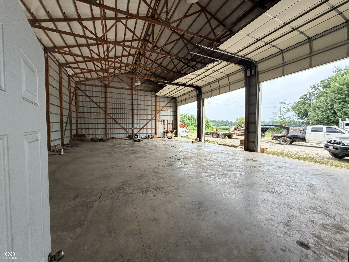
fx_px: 141
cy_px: 131
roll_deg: +0.5
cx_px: 174
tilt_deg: -2.1
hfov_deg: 102.1
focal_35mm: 14
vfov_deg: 85.7
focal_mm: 2.22
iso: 160
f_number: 2.2
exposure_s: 1/121
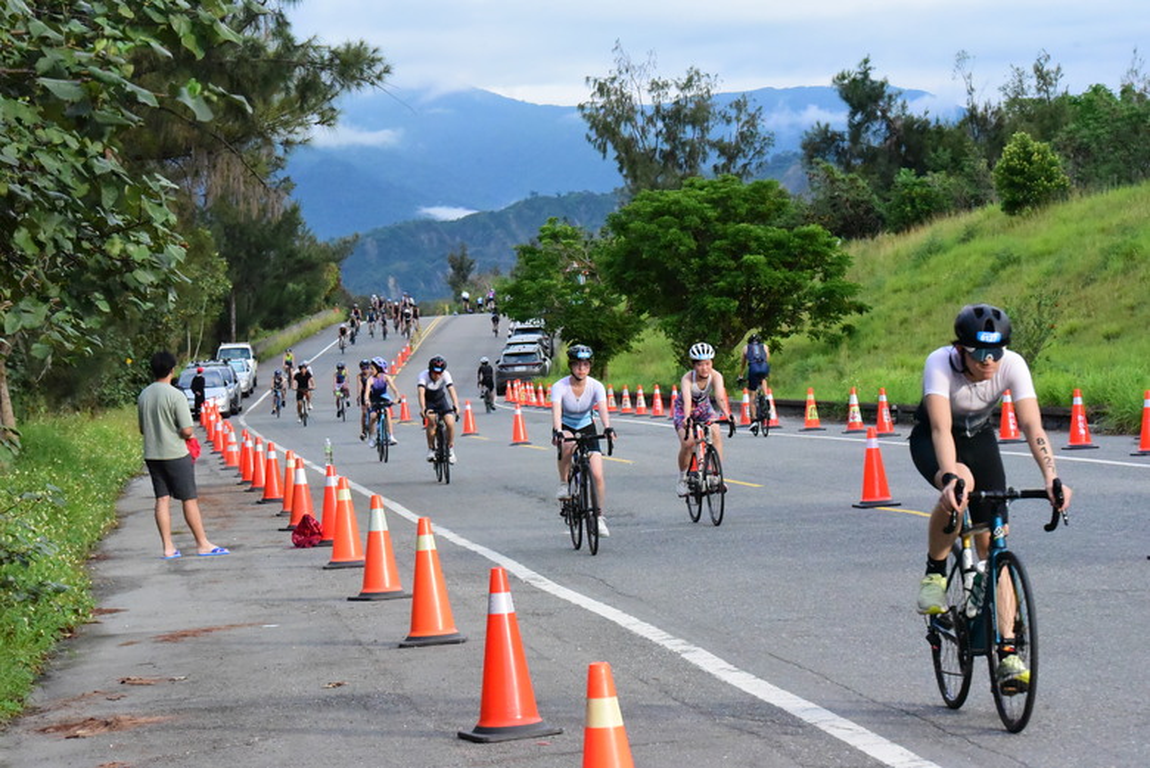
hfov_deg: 18.3
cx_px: 575
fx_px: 3580
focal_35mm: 112
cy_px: 384
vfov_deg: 12.2
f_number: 13
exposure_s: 1/2500
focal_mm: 112
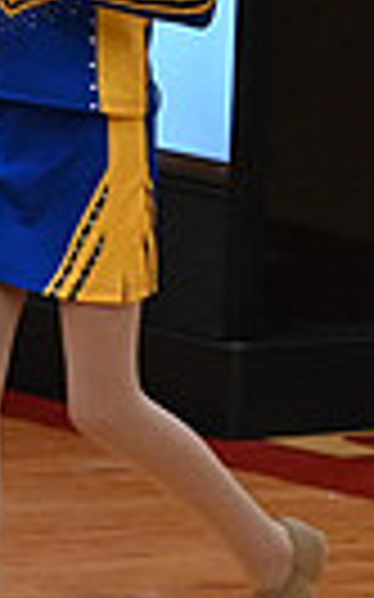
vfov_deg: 2.0
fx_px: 17387
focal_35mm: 1065
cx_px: -743
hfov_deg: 1.2
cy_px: 20
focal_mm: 160
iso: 6400
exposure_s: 1/400
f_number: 4
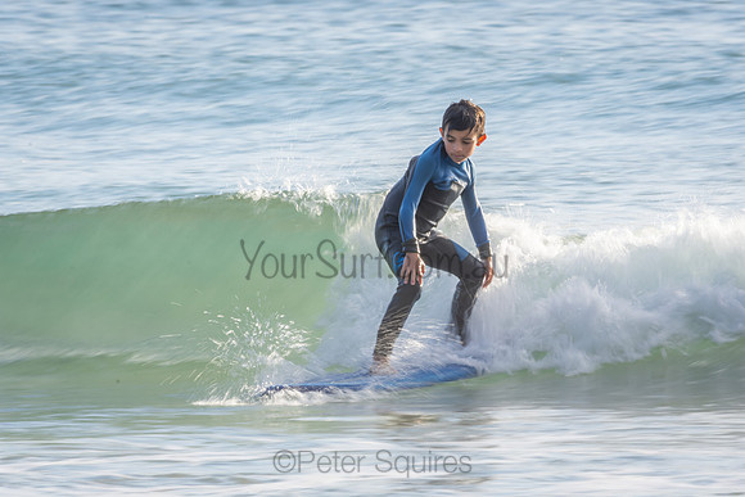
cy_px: 248
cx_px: 372
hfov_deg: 2.7
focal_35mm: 750
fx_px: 15524
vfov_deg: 1.8
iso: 100
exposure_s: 1/30
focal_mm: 500
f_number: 20
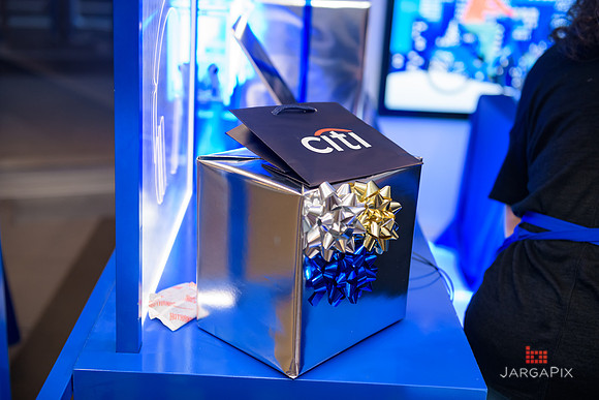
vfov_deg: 28.1
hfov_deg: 41.1
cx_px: 300
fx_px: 799
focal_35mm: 48
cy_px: 200
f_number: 3.2
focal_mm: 48
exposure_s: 1/125
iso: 800
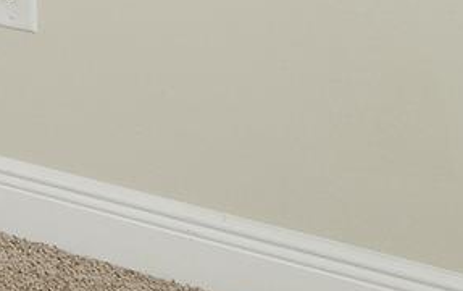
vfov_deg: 10.2
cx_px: -910
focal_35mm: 109
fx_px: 1377
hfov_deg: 11.5
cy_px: -453
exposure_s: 1/10
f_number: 9.5
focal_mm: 10
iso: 500
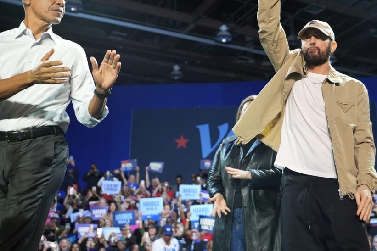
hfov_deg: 37.0
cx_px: 258
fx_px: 555
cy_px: 119
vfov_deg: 25.5
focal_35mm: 53
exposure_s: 1/800
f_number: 2.8
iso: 3200
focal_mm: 34
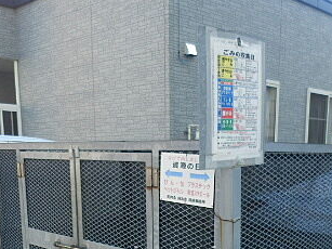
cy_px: 259
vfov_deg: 27.2
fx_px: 479
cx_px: 203
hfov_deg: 38.0
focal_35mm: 50
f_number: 3
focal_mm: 4.2
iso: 80
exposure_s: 1/125
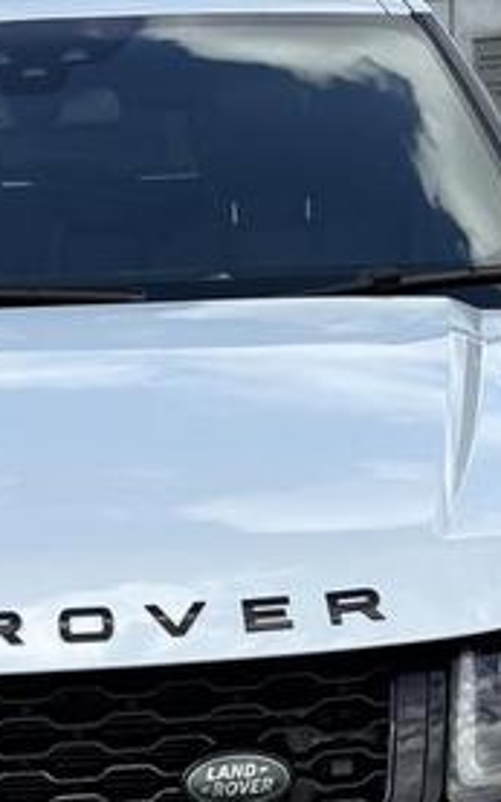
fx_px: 1945
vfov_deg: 23.0
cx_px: 165
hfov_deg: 14.6
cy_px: 625
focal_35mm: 89
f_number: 1.6
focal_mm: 5.96
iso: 50
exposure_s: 1/3448
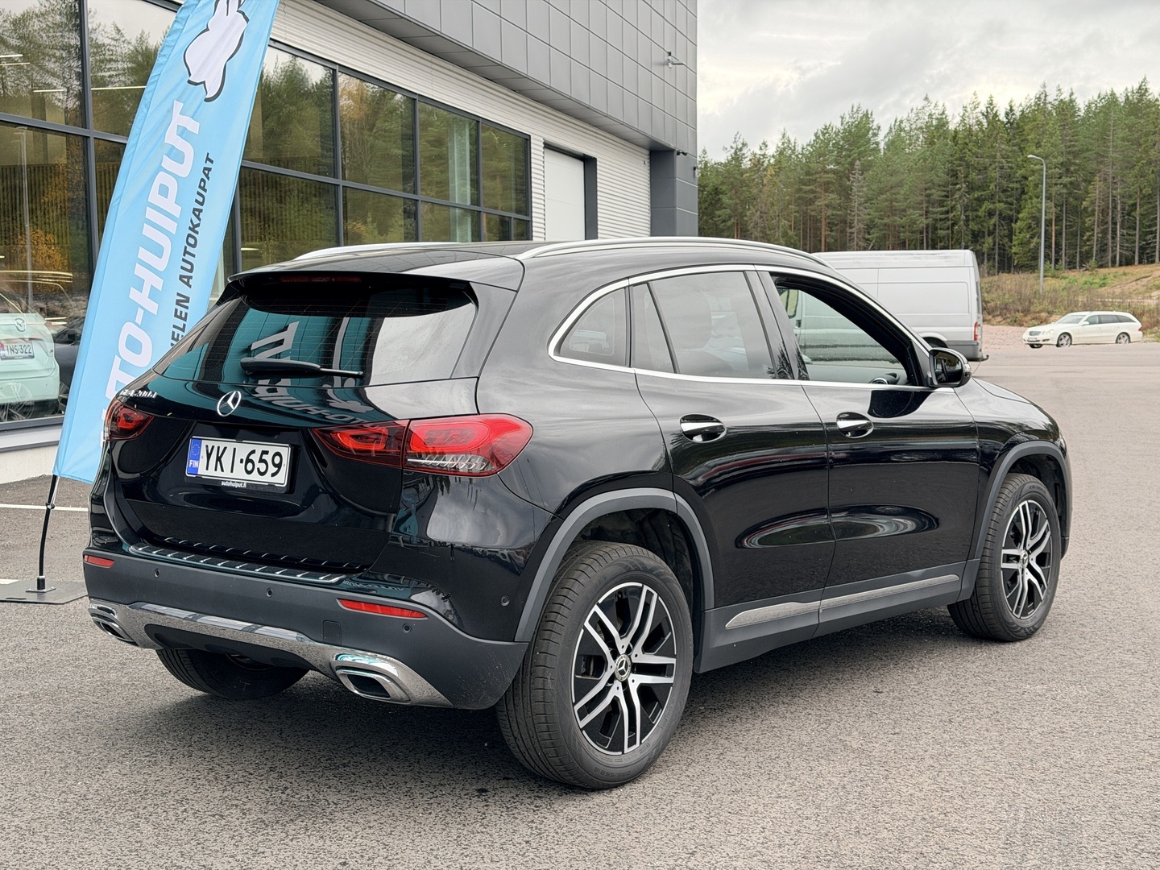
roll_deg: +0.7
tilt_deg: -4.7
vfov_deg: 30.3
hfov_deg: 39.7
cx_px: 580
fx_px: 1609
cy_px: 435
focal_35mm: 48
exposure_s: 1/490
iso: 100
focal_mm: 6.76
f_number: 1.78
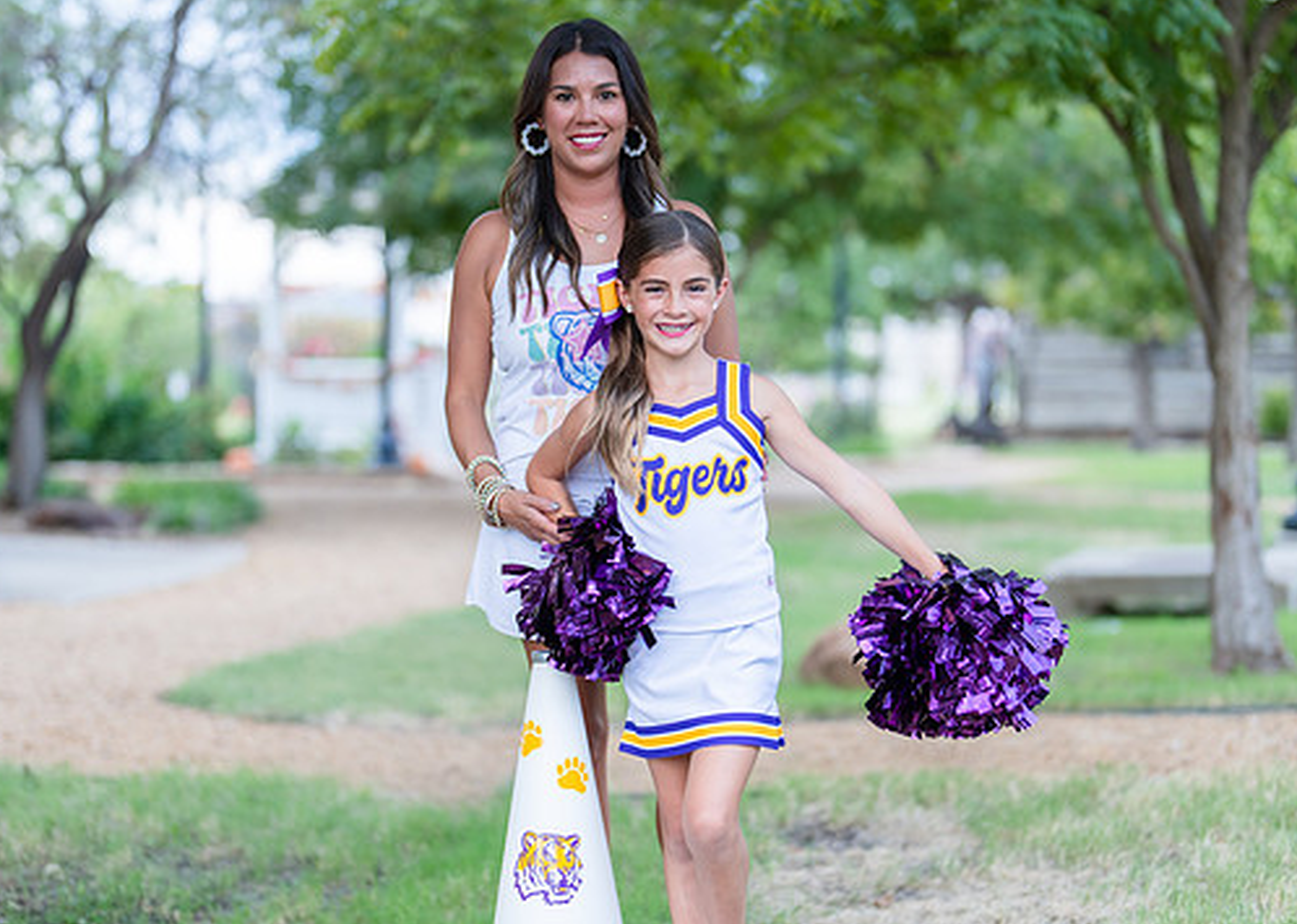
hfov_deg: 30.8
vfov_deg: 22.2
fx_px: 2356
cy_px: 489
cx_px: 642
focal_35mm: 64
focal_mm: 50
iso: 200
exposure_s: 1/400
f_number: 1.2
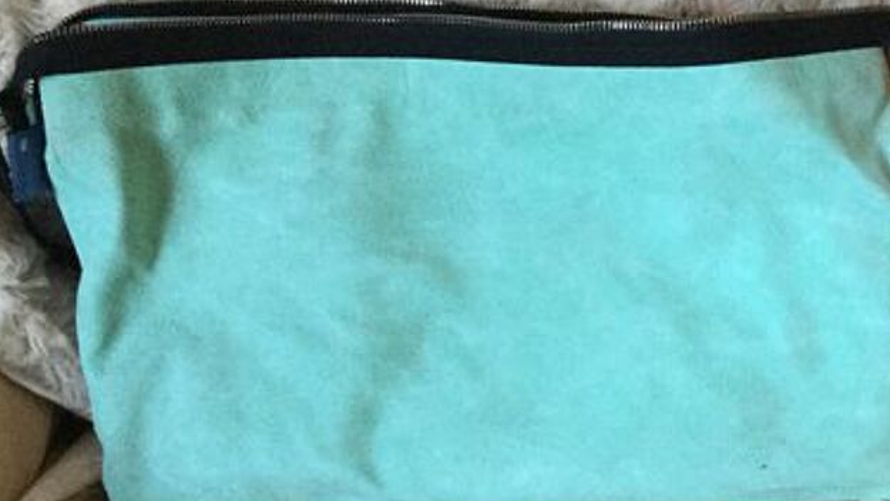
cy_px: 299
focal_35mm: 54
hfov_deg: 37.7
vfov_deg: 22.2
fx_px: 1275
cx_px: 644
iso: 200
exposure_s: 1/25
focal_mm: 3.3
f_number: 2.4
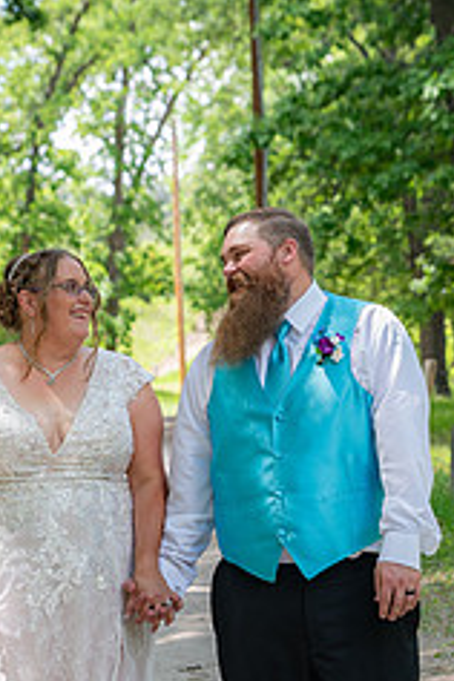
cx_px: 210
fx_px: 2781
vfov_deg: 13.9
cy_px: 435
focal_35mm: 147
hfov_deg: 9.3
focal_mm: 60
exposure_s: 1/160
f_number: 4
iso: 200
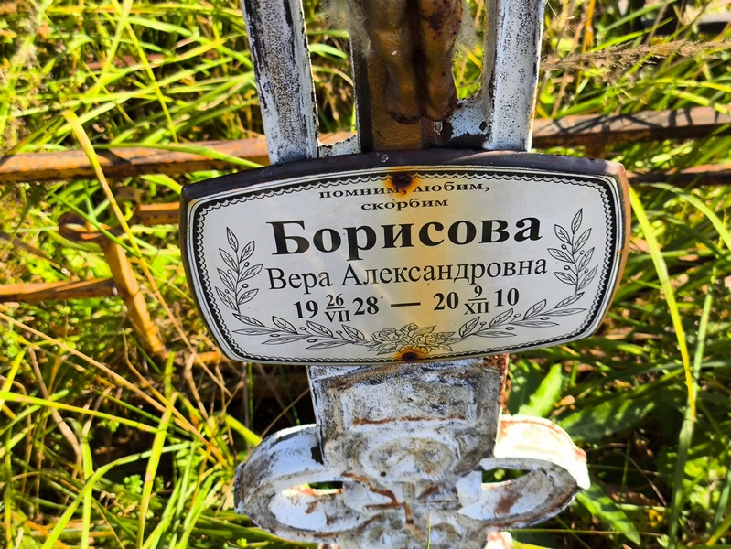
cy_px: 274
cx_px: 366
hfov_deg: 38.2
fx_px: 1056
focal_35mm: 50
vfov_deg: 29.1
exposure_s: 1/636
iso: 50
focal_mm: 4.71
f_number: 1.7
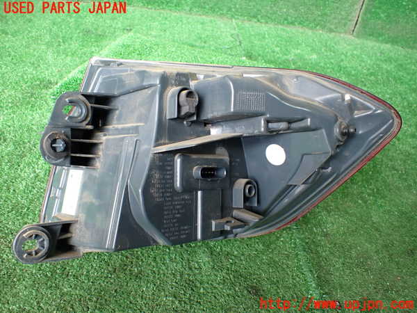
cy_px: 156
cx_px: 208
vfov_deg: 46.8
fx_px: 361
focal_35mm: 30
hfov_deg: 60.0
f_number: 2.3
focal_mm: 5.4
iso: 250
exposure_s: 1/125
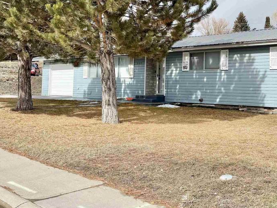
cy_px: 69
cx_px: 193
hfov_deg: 41.3
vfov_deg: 31.9
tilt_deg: +2.8
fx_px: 360
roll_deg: -0.7
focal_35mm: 45
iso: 80
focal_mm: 6.76
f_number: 1.78
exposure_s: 1/7353
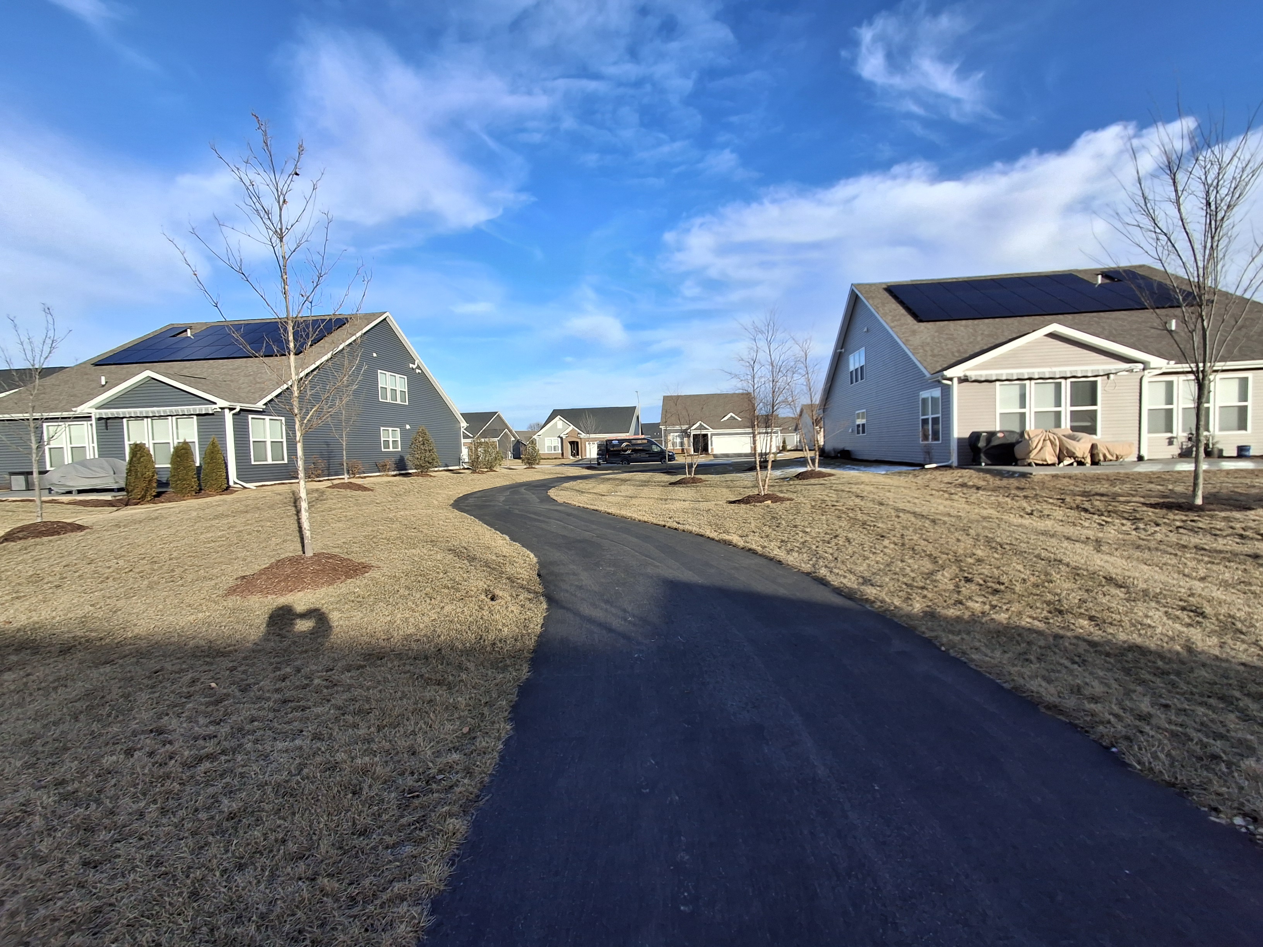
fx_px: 584
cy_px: 474
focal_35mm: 16
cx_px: 632
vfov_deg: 78.1
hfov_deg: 94.5
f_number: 2.2
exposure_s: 1/853
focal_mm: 1.64
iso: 40
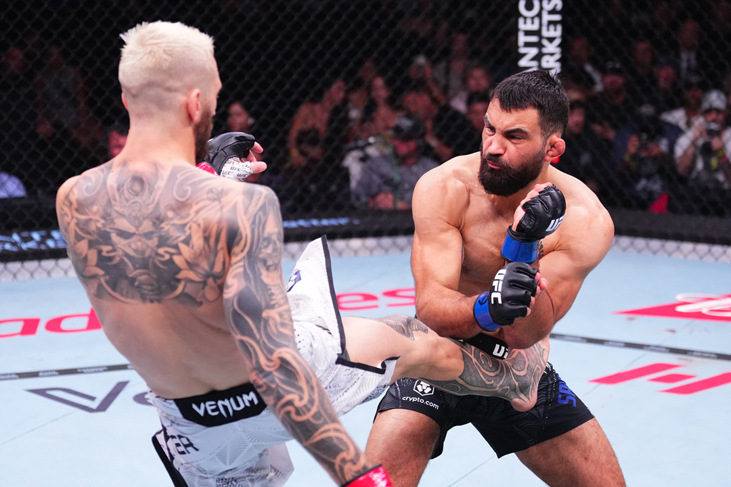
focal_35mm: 70
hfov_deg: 28.8
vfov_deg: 19.5
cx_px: 366
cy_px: 244
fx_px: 1421
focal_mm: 70
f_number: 2.8
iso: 3200
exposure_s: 1/1600
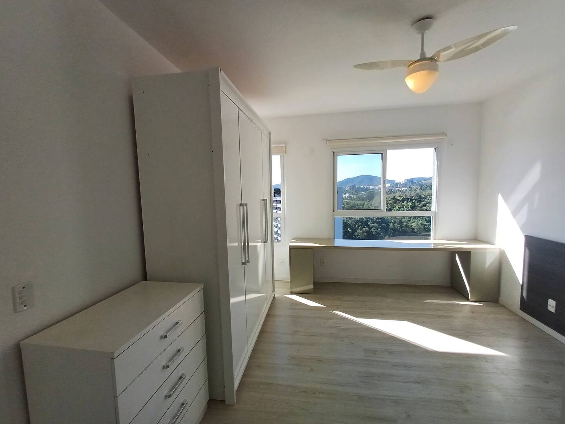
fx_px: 261
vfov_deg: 78.1
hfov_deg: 94.5
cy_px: 212
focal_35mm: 16
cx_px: 282
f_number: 2.2
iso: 40
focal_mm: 1.64
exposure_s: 1/414
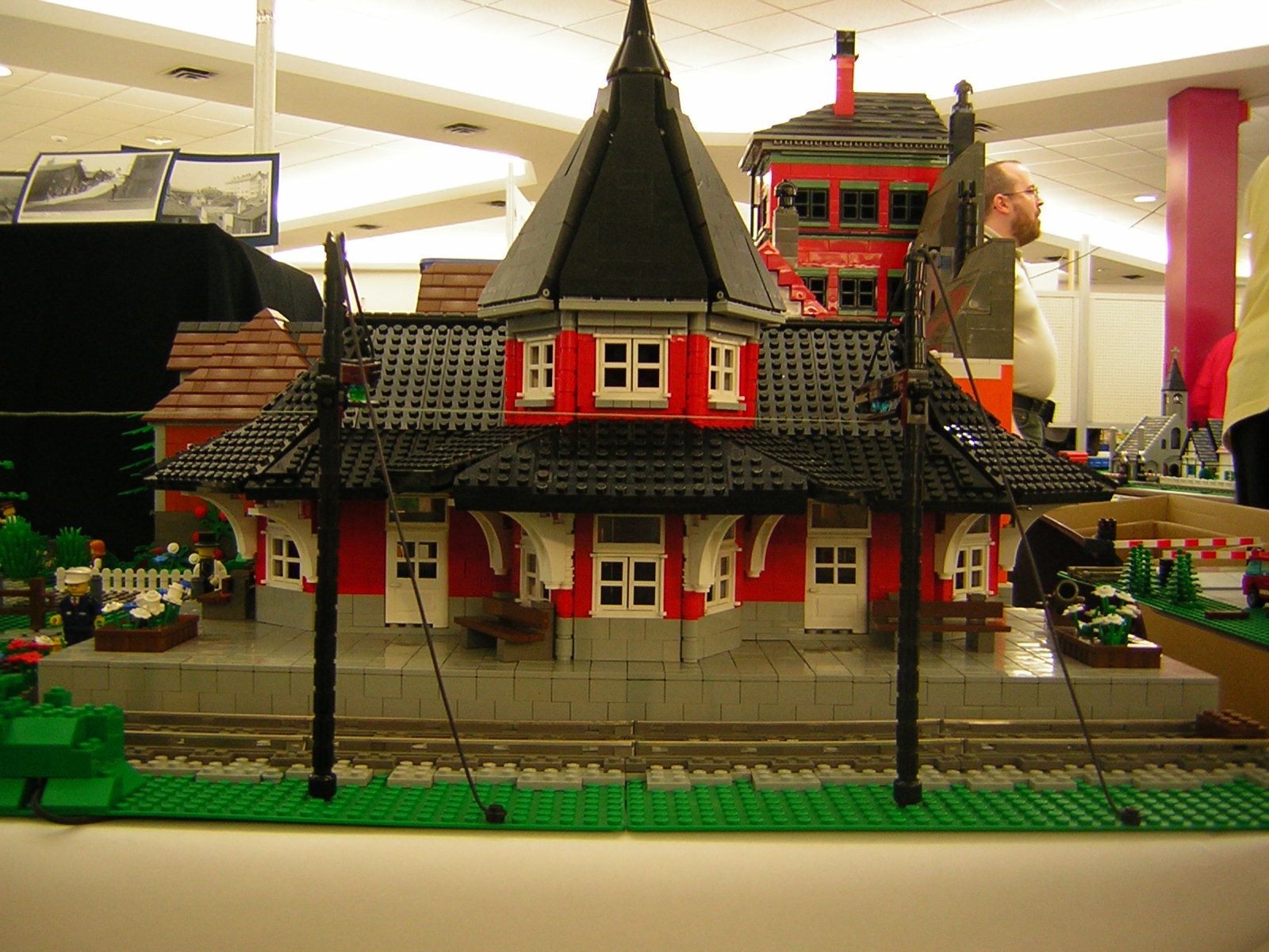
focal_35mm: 36
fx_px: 1320
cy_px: 476
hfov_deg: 51.4
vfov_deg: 39.7
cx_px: 634
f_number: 2.6
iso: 56
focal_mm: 4.7
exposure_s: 1/4.3
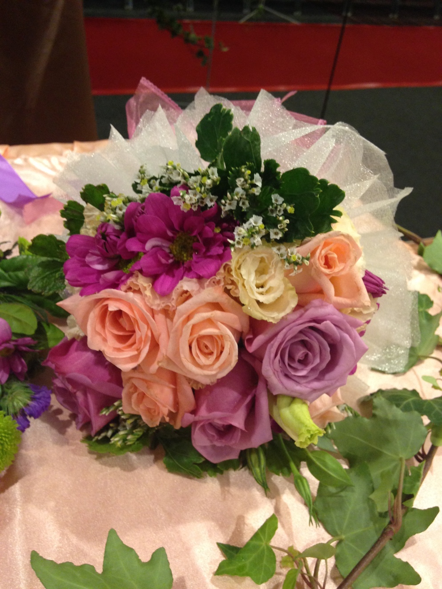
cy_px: 294
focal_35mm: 33
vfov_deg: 55.3
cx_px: 221
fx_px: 562
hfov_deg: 43.0
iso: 200
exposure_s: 1/20
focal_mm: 4.12
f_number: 2.4
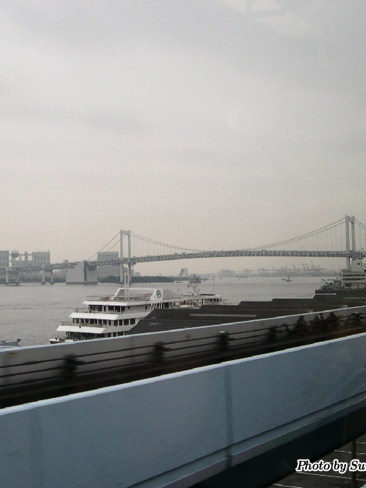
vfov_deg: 37.5
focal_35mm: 51
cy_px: 245
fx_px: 719
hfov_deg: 28.4
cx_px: 133
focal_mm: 8
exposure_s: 1/89
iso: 100
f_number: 7.6
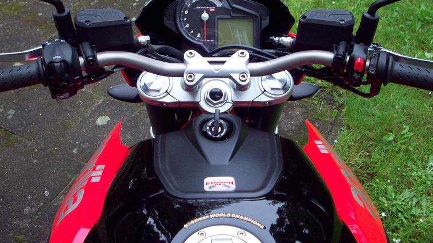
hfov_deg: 47.4
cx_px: 220
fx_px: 494
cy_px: 79
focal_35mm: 43
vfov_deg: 27.5
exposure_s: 1/64
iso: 108
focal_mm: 6.2
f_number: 2.8
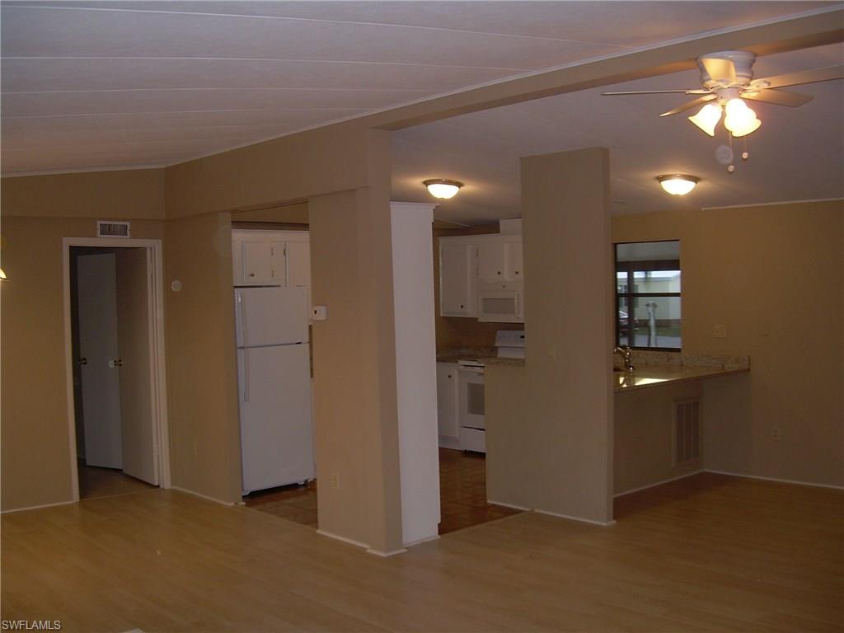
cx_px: 422
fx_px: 927
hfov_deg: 49.0
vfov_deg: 37.7
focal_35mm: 38
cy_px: 316
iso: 77
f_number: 2.8
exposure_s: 1/60
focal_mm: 6.3
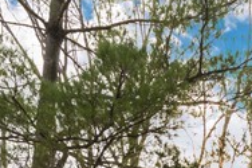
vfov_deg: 12.6
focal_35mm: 81
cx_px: 355
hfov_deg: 21.8
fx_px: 566
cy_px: 417
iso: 200
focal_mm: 14
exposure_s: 1/125
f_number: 9
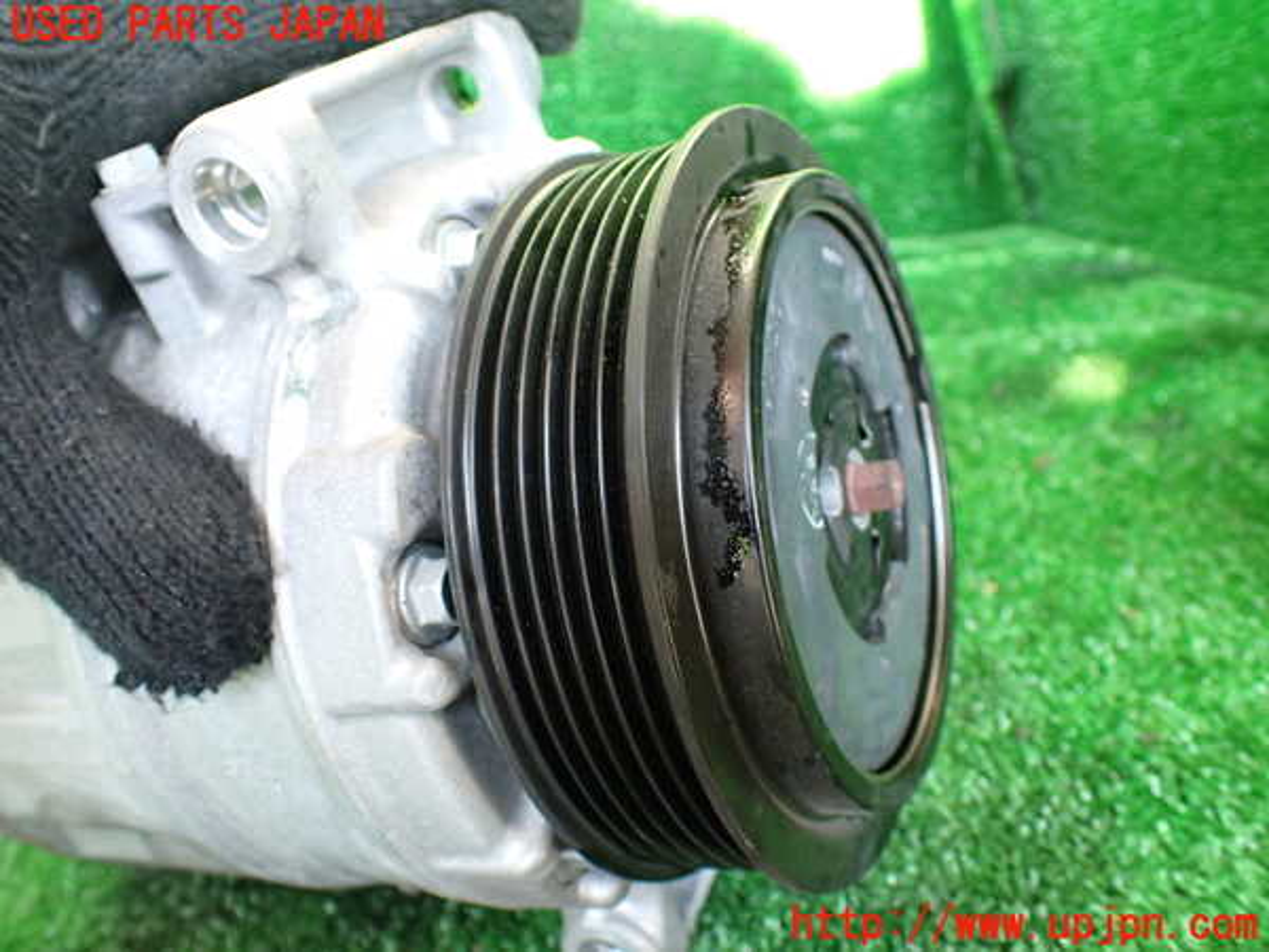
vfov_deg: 46.8
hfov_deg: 60.0
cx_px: 634
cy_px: 476
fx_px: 1100
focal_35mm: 30
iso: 500
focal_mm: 5.4
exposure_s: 1/125
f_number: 2.3
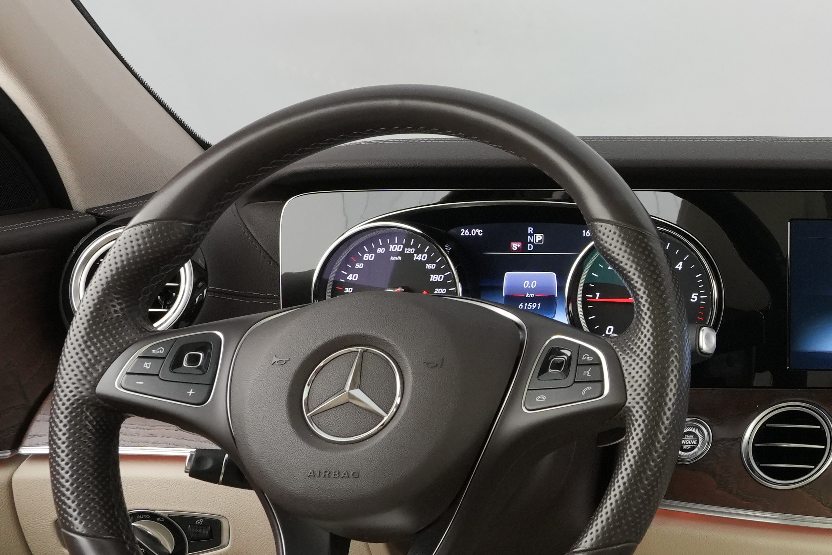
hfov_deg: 28.7
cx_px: 990
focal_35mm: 61
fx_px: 1410
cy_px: 260
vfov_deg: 22.3
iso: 1000
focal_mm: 16
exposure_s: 1/30
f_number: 7.1
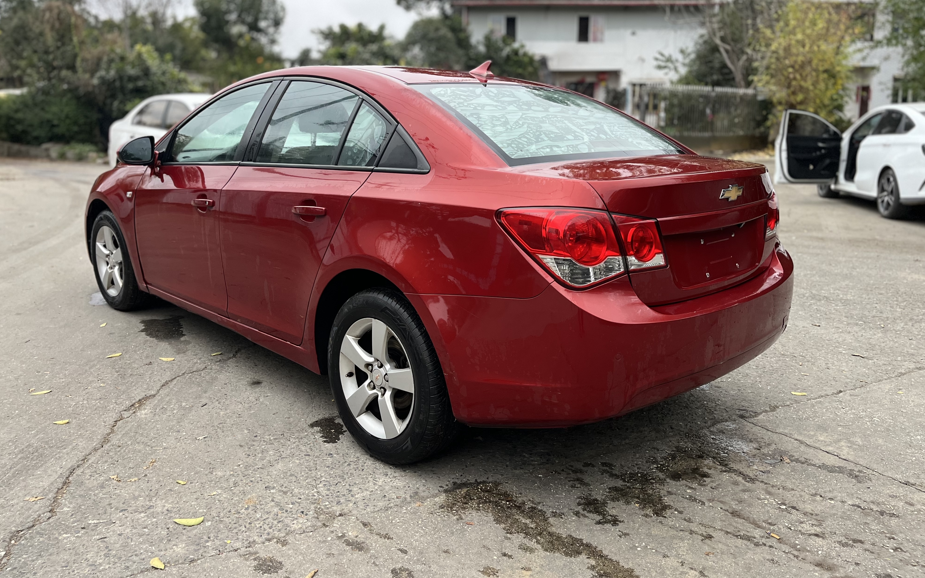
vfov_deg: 44.4
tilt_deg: -9.3
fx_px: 706
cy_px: 250
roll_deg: -0.3
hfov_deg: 66.5
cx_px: 460
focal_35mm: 28
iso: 160
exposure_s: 1/60
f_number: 1.6
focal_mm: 5.1
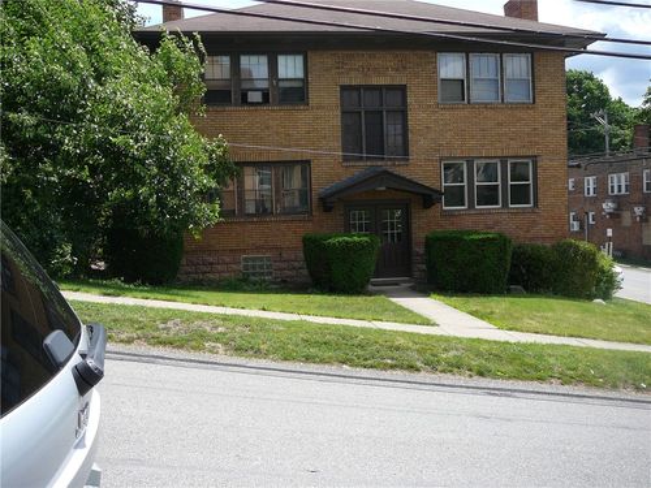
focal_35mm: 35
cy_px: 244
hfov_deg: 52.6
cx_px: 326
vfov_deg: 40.7
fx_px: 658
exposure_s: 1/640
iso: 80
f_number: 2.8
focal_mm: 5.2
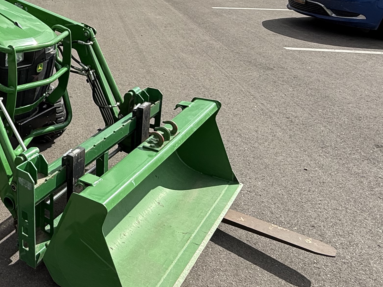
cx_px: 1
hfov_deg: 43.9
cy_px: 79
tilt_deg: -20.6
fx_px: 398
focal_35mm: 36
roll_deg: +1.5
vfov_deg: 38.8
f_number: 2.2
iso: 50
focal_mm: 2.22
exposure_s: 1/1431
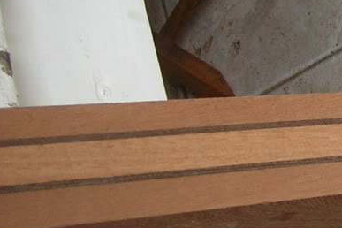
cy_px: 105
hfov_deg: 19.1
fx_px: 940
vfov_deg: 13.8
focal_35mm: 99
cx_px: 446
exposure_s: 1/25
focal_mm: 4.7
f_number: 2.6
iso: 50
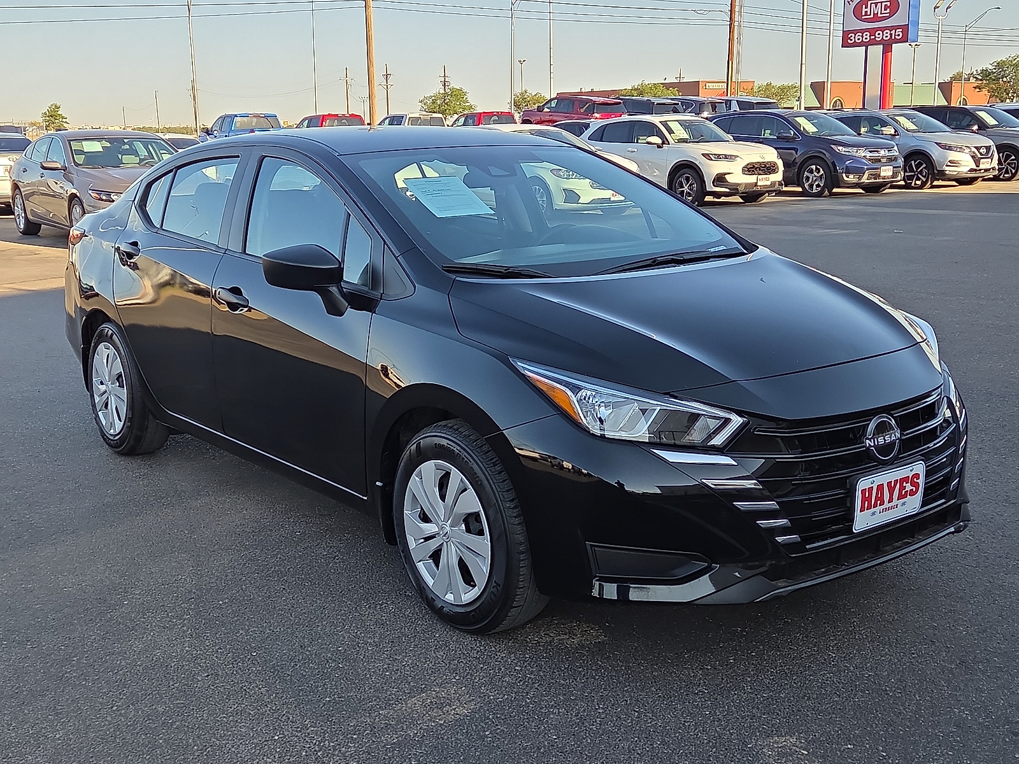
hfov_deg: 46.8
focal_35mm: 40
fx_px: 1177
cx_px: 510
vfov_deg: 36.0
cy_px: 382
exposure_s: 1/667
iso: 25
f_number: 1.8
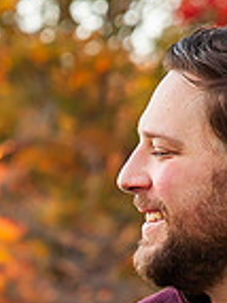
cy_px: 386
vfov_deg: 5.3
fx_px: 3284
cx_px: -186
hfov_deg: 3.9
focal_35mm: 375
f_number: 4.5
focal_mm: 70
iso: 640
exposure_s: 1/200
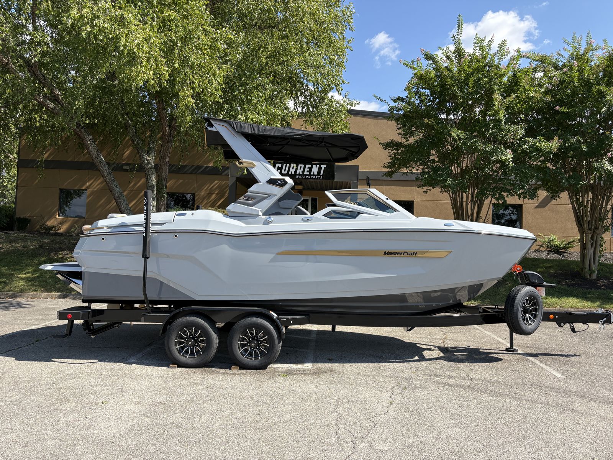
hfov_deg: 67.3
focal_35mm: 26
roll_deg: -1.2
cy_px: 230
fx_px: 460
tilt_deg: +3.0
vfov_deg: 53.1
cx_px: 306
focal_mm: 5.96
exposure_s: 1/1799
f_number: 1.6
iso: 50
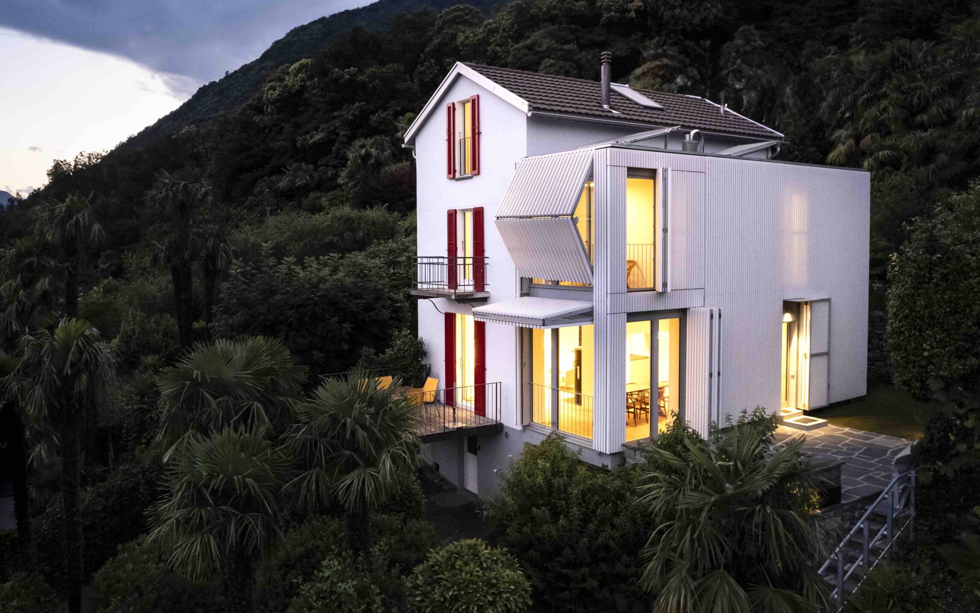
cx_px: 438
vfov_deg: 49.1
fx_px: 668
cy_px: 261
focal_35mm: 25
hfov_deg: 72.3
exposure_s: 1/8
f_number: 2.8
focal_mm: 8.38
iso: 710
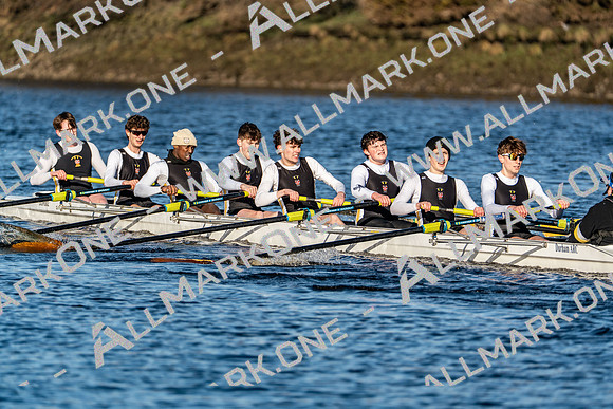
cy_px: 204
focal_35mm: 433
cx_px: 306
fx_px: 7374
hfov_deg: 4.8
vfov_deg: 3.2
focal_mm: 433
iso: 320
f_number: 6.3
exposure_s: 1/2000
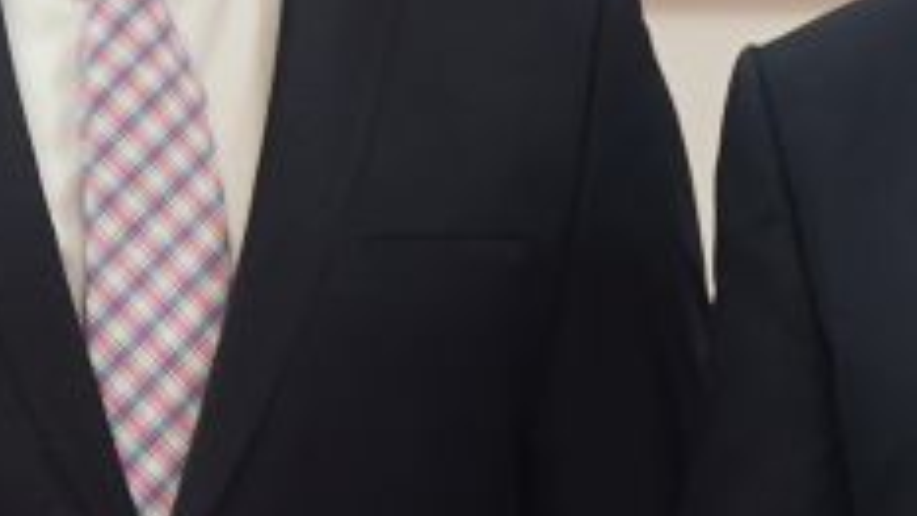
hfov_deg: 9.3
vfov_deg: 5.3
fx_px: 5568
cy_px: 634
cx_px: 1098
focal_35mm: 229
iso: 1000
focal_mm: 34
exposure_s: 1/100
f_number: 3.2
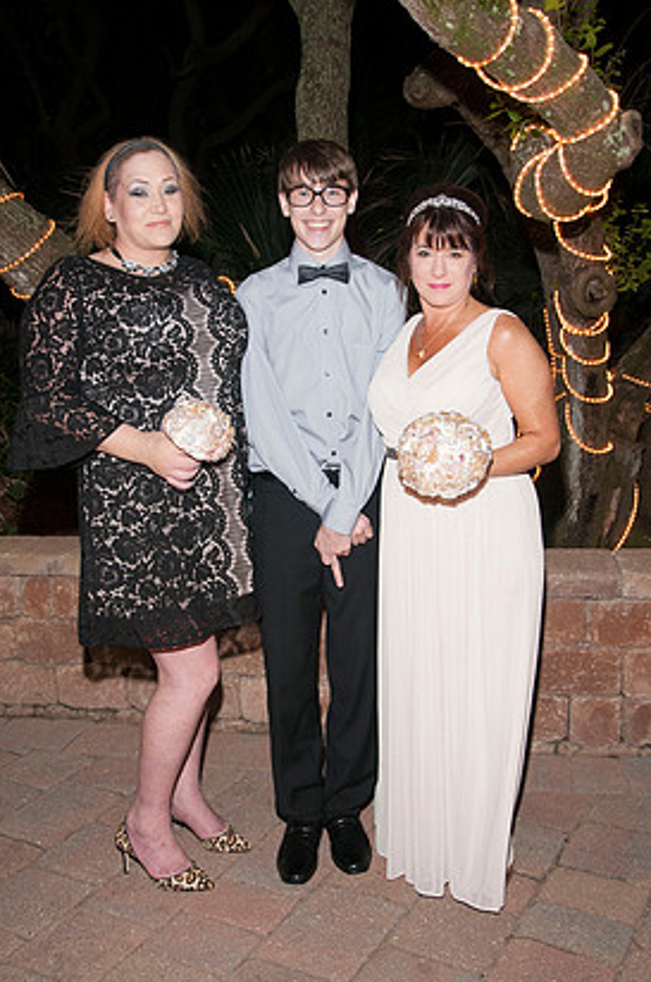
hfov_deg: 32.5
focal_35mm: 41
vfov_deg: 47.5
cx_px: 321
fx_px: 1117
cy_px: 486
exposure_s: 1/30
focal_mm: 25
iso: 400
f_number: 5.6
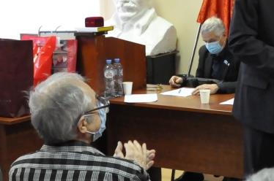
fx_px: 562
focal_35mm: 74
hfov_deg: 25.1
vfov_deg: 18.3
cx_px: 316
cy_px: 79
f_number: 5
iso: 3200
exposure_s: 1/100
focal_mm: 18
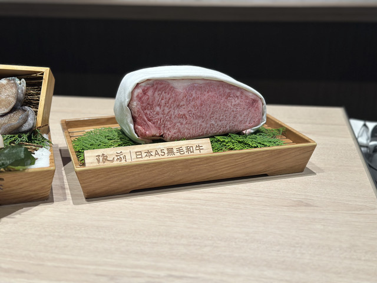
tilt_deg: -18.6
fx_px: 523
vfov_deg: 30.3
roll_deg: -0.3
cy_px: 142
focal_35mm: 48
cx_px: 188
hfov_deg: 39.7
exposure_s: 1/60
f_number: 1.78
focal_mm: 6.86
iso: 100
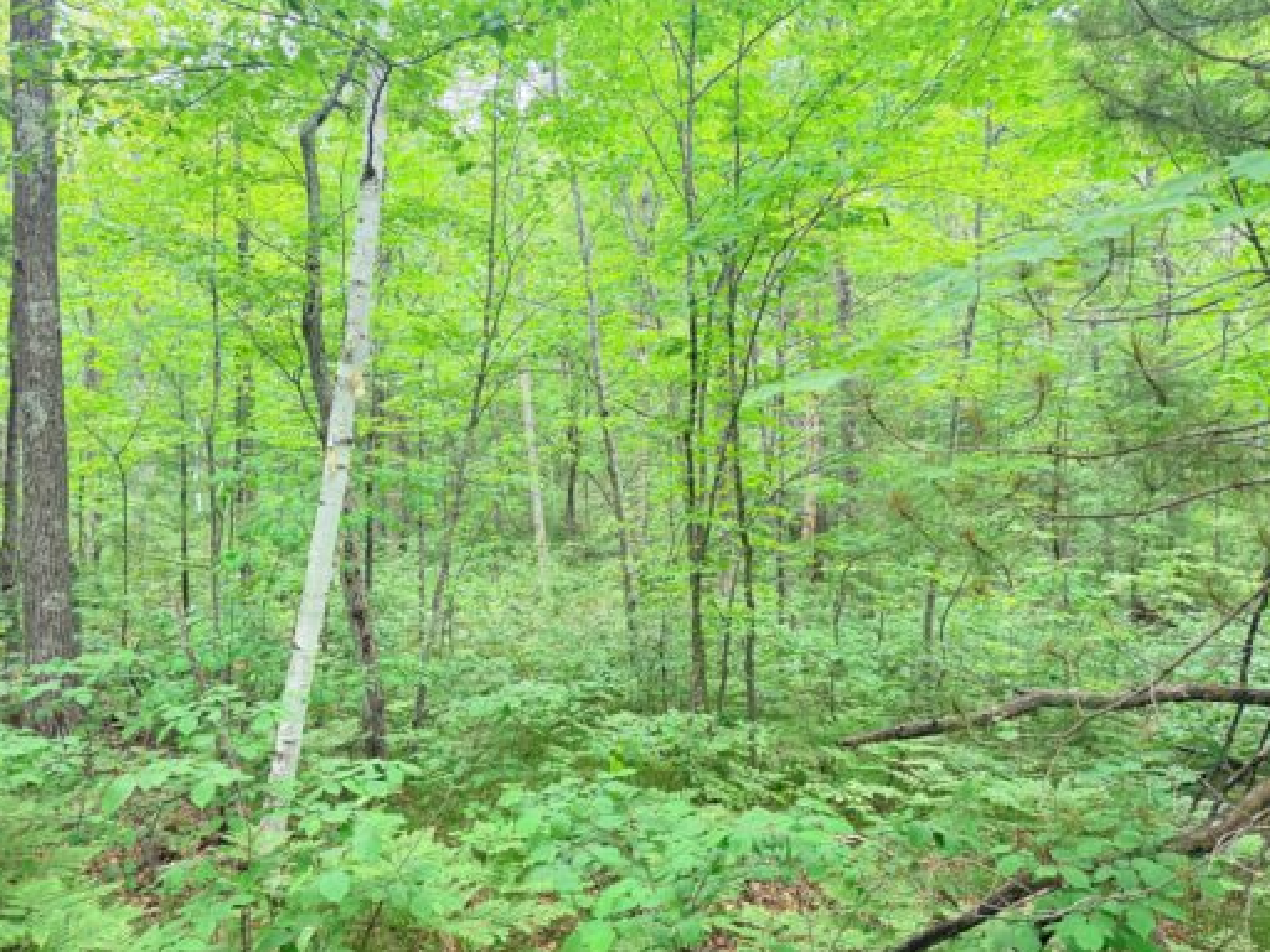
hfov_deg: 69.4
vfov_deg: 54.9
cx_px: 644
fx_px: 917
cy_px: 471
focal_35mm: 25
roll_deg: +1.4
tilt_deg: -1.7
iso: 200
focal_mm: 6.76
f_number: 1.78
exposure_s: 1/230
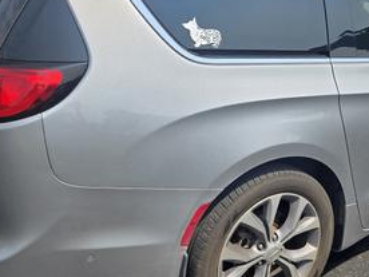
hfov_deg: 42.7
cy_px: 106
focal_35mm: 42
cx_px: 298
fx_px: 448
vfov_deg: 34.2
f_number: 1.8
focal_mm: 5.4
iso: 25
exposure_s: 1/2346
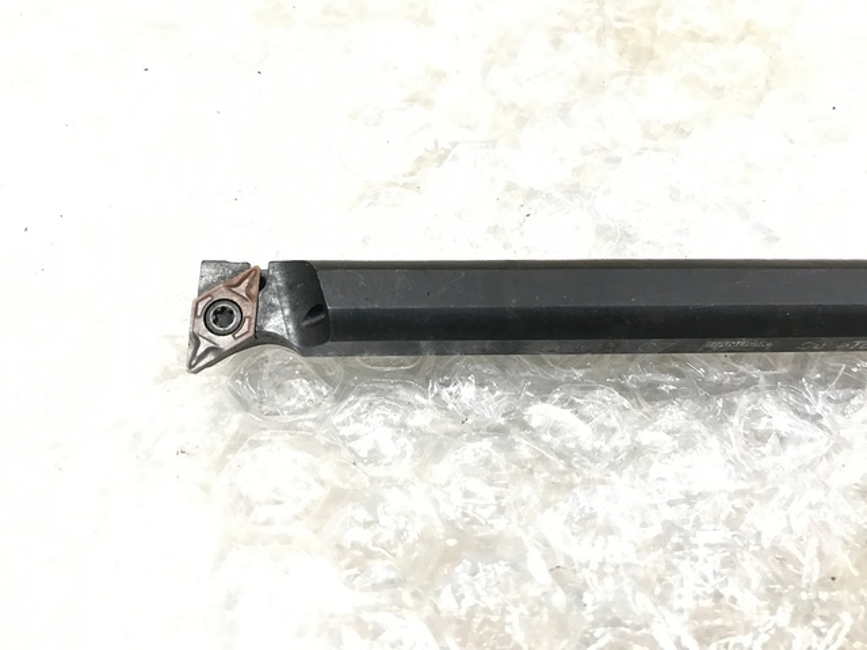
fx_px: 701
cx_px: 434
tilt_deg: -62.8
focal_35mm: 28
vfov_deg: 49.7
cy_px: 325
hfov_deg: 63.4
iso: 50
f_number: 1.8
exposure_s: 1/17
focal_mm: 3.99
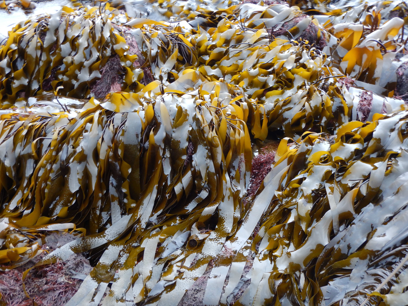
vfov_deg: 32.9
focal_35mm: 44
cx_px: 204
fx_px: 519
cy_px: 153
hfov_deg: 42.9
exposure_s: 1/30
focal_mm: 7.8
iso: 180
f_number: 4.3
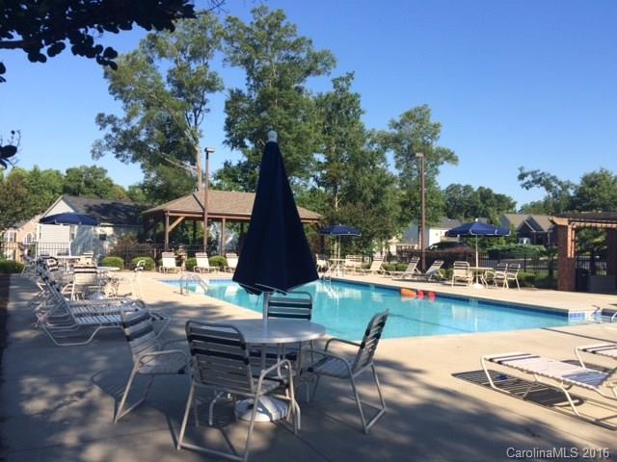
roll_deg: -1.1
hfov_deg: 61.7
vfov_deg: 48.2
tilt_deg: +2.6
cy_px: 231
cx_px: 308
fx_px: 517
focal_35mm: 29
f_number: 2.2
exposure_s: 1/1466
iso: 32
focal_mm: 4.15
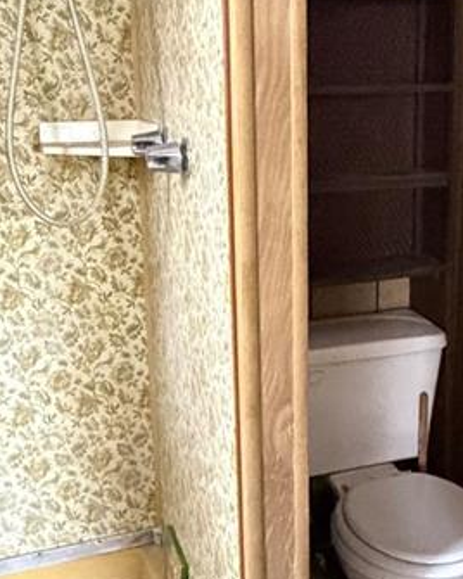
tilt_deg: -14.1
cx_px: 332
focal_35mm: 49
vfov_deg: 38.0
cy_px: 271
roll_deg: -0.5
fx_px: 839
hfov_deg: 30.5
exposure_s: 1/45
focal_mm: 2.22
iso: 1250
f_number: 2.2
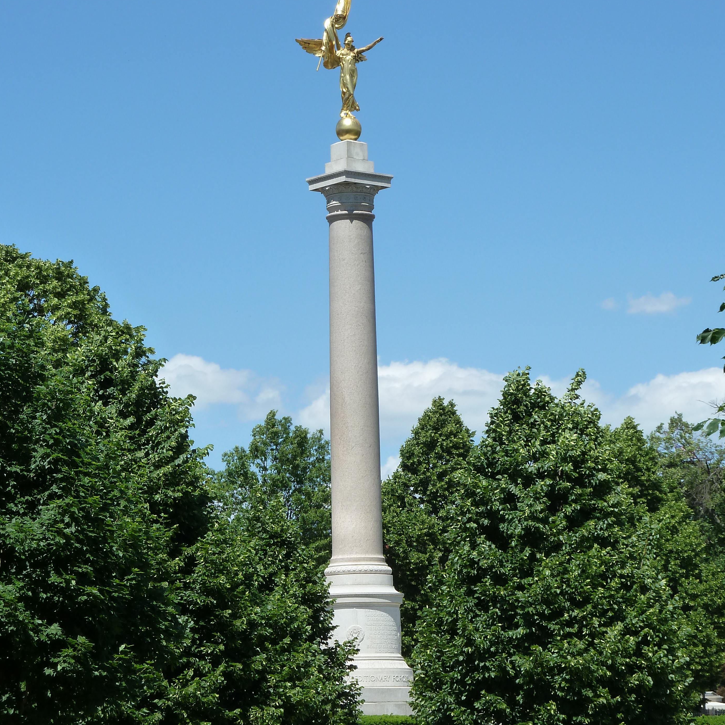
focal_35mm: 122
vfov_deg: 14.3
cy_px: 351
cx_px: 376
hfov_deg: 14.3
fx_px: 2891
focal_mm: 15.8
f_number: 5
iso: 125
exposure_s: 1/500
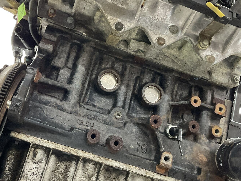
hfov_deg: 44.7
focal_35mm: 42
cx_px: 106
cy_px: 101
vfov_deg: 34.3
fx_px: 292
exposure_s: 1/50
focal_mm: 3
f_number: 1.8
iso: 160
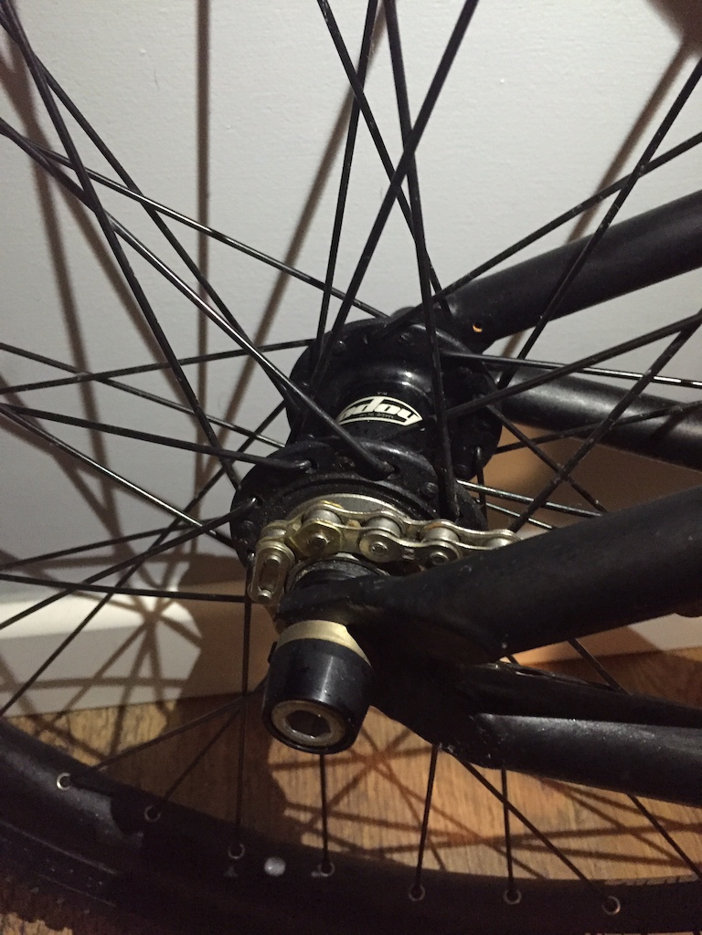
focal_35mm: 29
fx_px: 784
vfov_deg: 61.7
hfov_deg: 48.2
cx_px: 351
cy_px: 468
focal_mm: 4.15
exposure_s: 1/17
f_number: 2.2
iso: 400
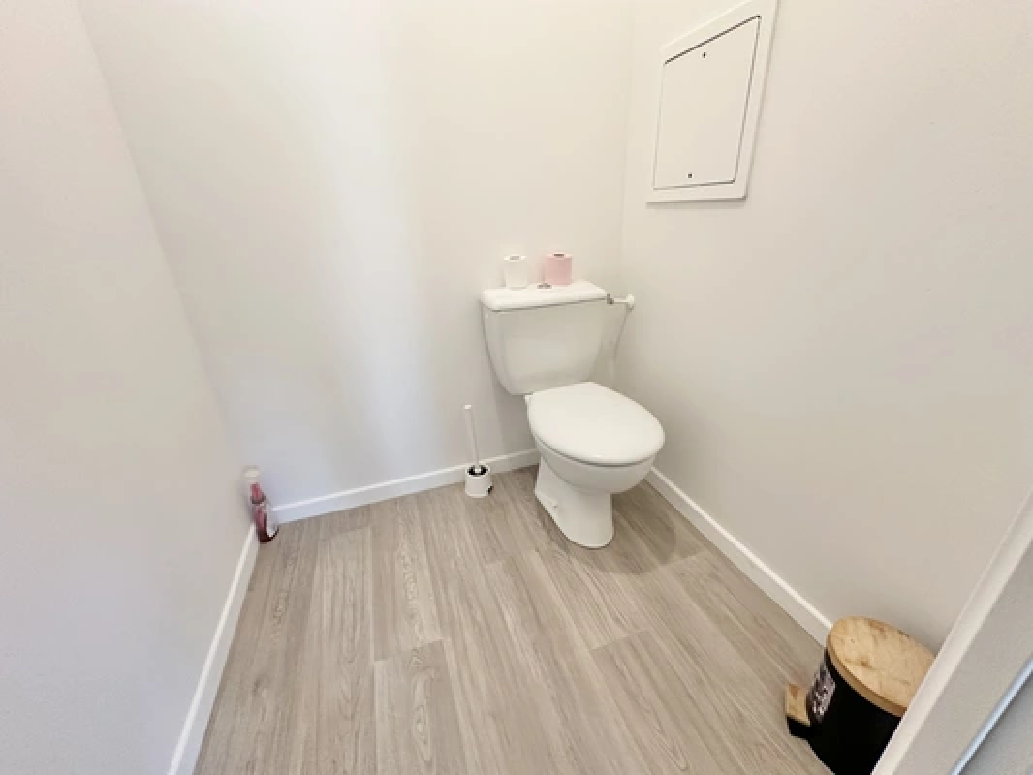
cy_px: 388
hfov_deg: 102.1
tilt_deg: -22.7
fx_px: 418
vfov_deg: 85.7
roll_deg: +2.6
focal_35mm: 14
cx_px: 516
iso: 200
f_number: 2.2
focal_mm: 2.22
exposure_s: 1/50
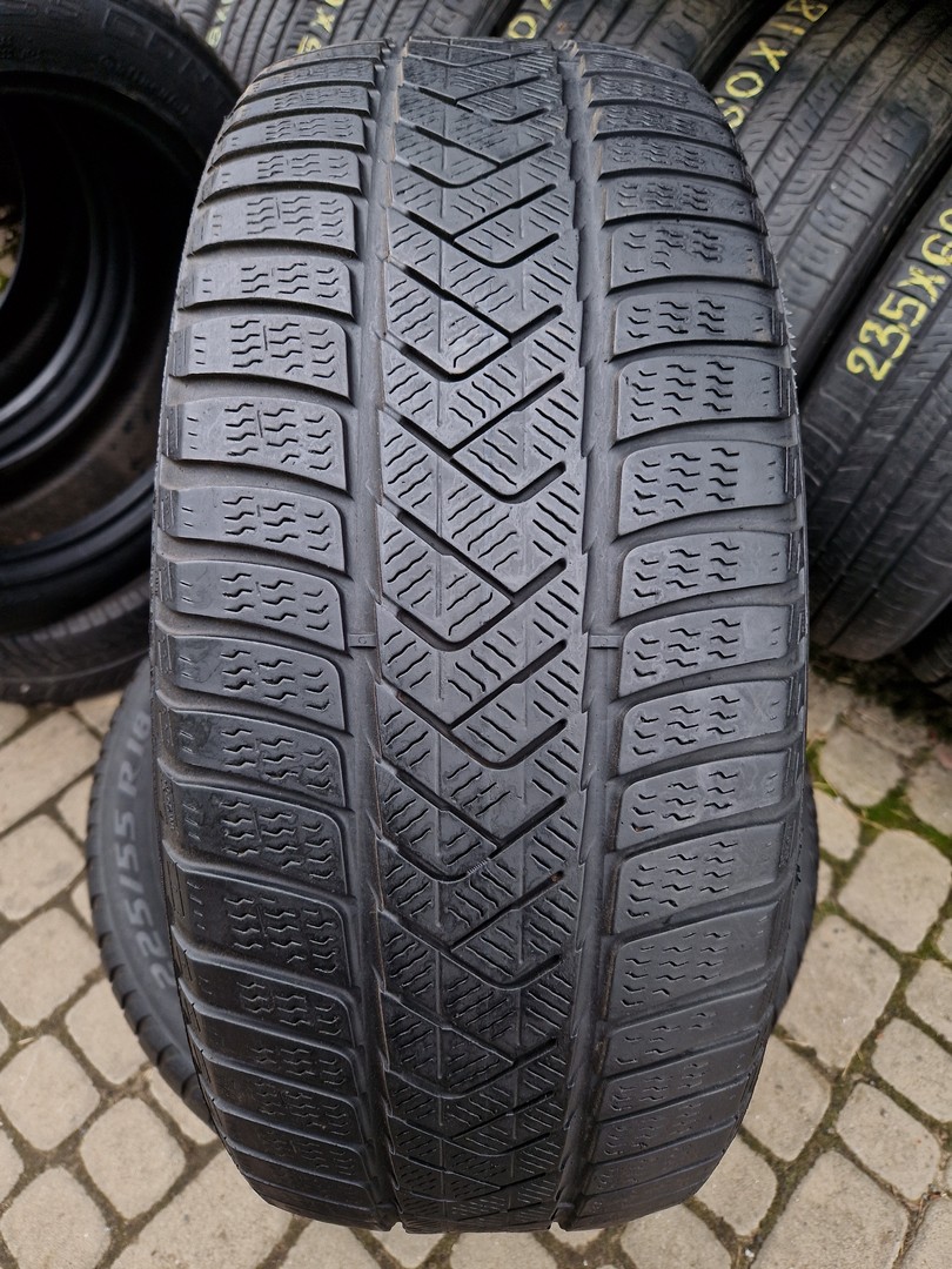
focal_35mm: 23
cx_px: 476
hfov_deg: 58.9
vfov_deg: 73.9
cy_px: 634
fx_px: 843
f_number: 1.8
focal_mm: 5.4
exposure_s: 1/103
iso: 50
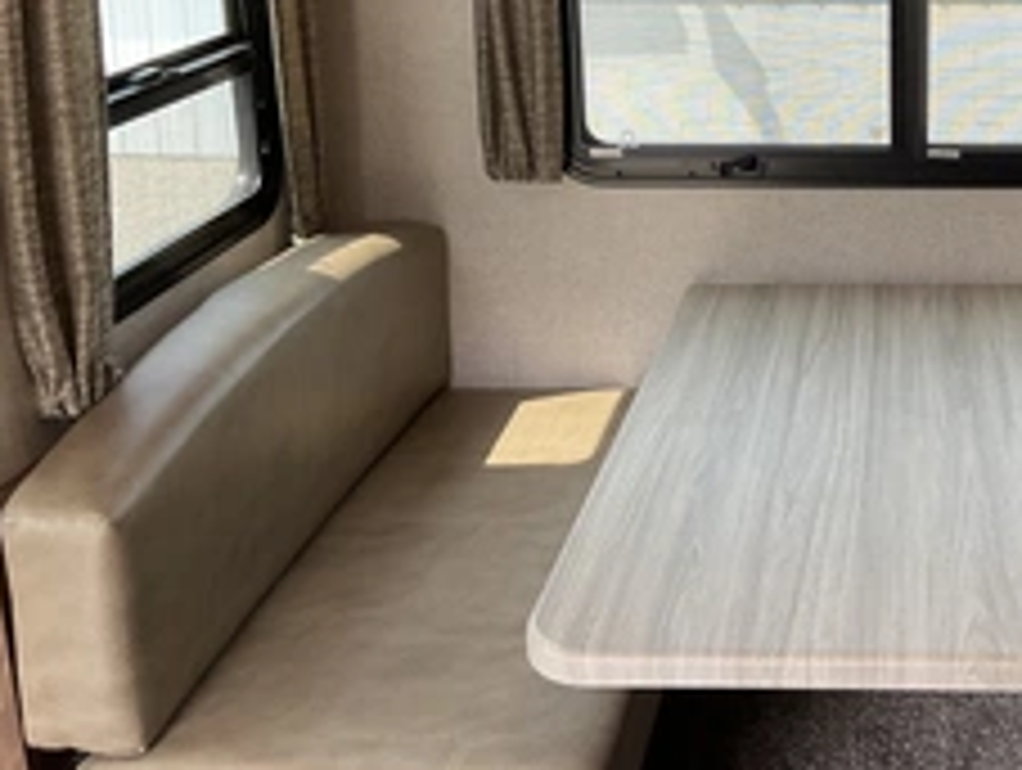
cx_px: 887
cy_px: 167
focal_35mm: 51
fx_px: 1508
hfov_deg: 35.6
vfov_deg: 28.1
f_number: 1.8
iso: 32
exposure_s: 1/122
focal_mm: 3
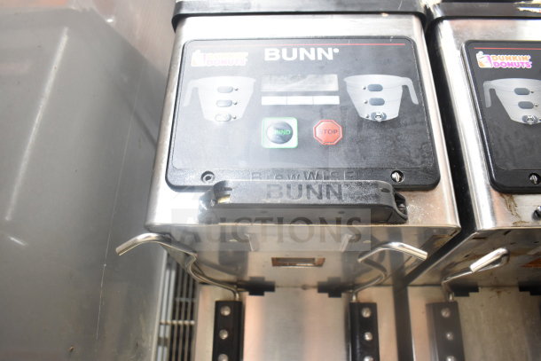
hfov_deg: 67.4
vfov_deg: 48.0
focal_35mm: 27
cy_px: 180
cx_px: 270
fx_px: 406
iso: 1100
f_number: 3.5
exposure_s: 1/30
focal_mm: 18
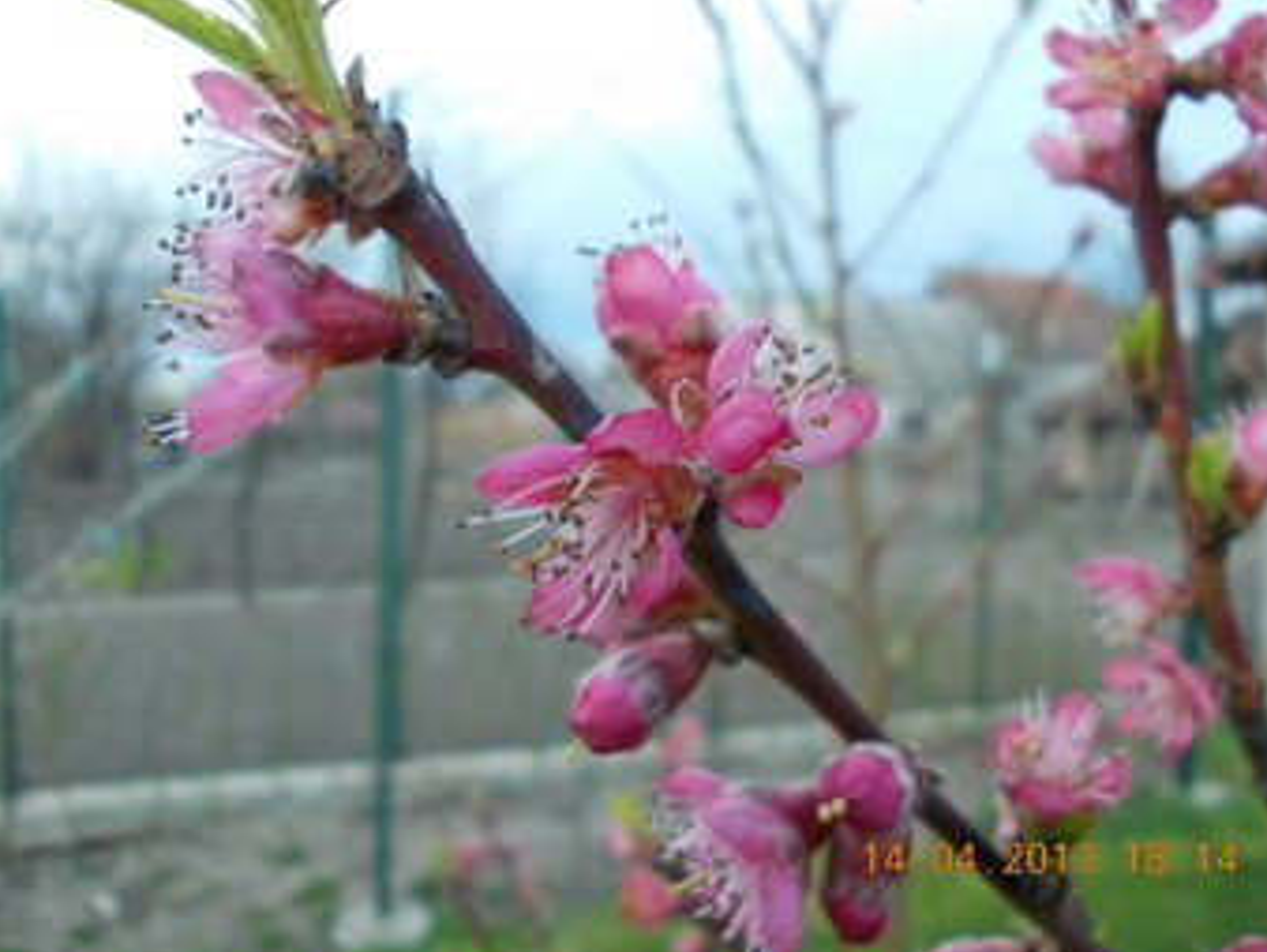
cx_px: 648
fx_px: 1062
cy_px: 482
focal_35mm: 29
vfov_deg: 48.3
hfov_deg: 61.6
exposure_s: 1/250
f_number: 2.7
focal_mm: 4
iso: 80
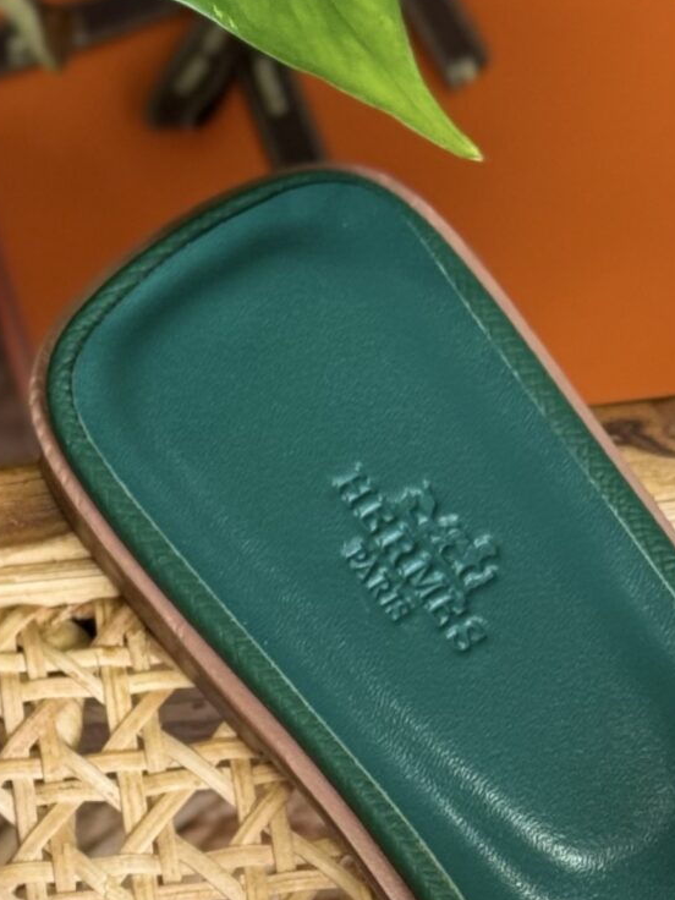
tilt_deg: -74.3
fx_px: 4342
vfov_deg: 11.6
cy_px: 1030
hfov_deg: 8.9
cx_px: 356
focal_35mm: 167
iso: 100
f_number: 1.78
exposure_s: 1/85
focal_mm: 6.76
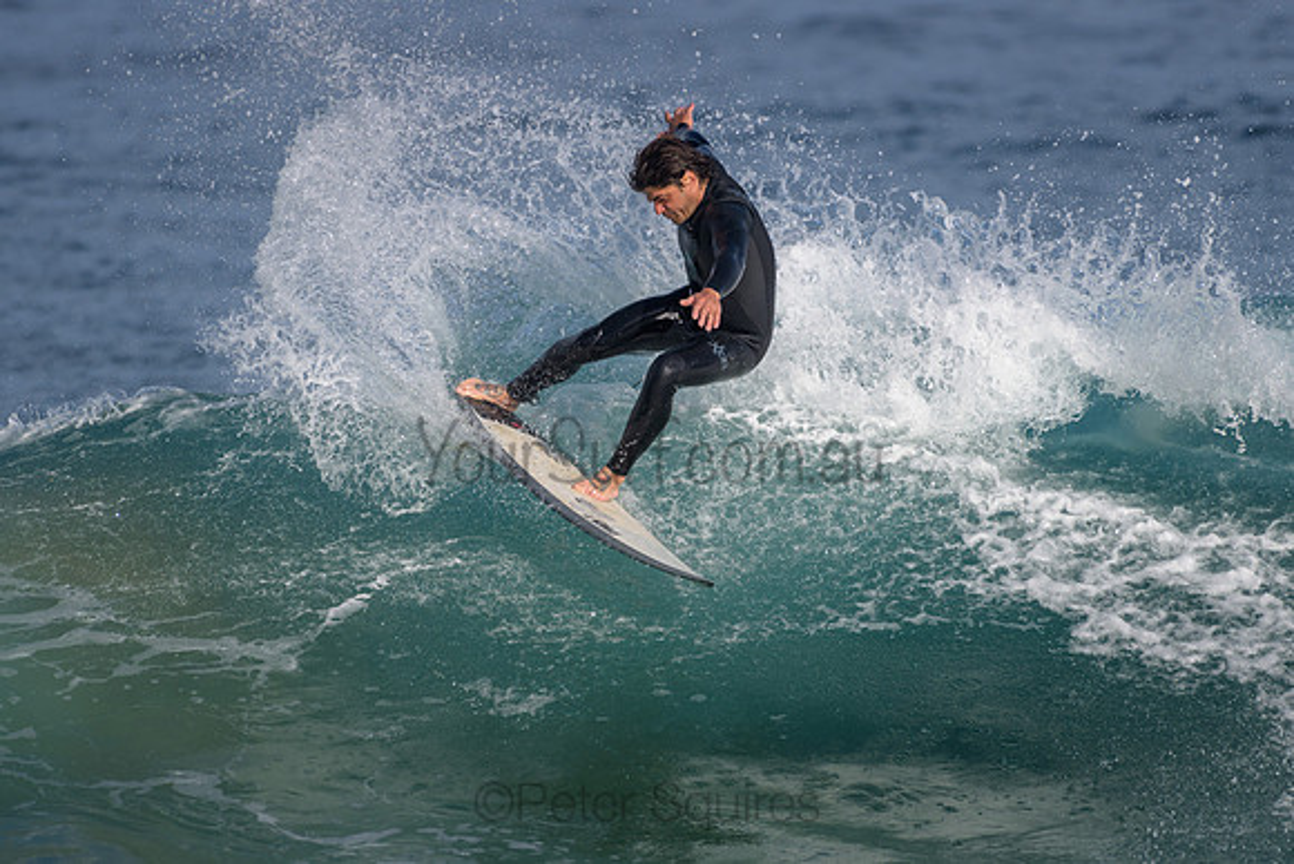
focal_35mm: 612
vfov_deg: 2.2
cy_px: 499
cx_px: 607
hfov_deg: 3.4
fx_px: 22012
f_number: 5.6
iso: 110
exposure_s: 1/2000
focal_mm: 500
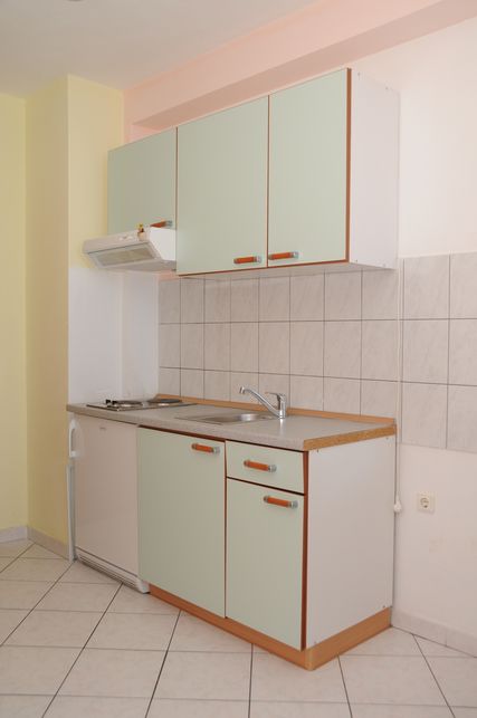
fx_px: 658
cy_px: 359
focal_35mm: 33
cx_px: 238
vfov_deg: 57.3
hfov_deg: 39.9
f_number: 5
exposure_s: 1/60
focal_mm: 22
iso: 200
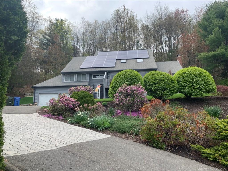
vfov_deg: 53.1
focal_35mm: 26
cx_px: 114
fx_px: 171
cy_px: 86
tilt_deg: +11.9
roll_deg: +0.8
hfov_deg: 67.3
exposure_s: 1/732
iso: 25
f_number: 1.8
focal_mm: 4.25
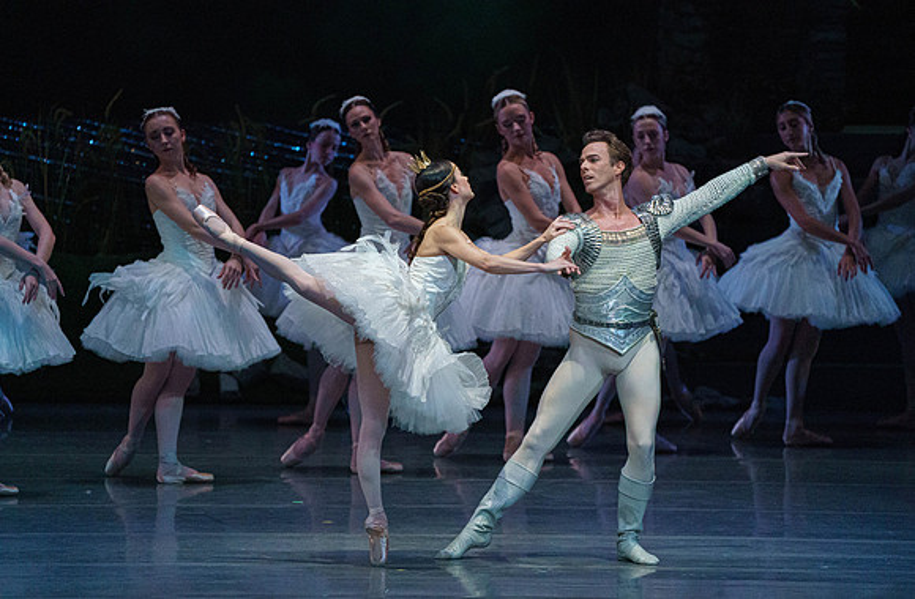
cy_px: 304
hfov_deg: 5.7
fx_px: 9246
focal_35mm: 366
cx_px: 458
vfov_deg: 3.7
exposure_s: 1/250
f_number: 5.6
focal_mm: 364
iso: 8000
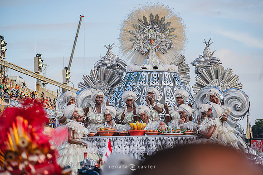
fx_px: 1059
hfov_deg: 14.2
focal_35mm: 145
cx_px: 132
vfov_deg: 9.5
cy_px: 88
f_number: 5.6
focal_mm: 145
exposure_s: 1/1600
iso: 400
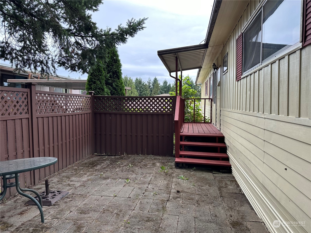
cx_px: 156
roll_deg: +0.1
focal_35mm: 24
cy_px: 116
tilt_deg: -3.4
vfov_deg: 56.8
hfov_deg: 71.6
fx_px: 216
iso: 80
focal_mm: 6.86
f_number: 1.78
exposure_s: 1/541
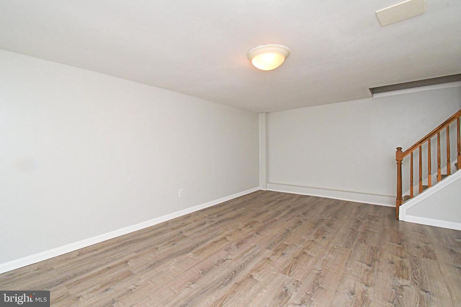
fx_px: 192
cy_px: 154
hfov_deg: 100.4
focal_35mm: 15
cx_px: 230
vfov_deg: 77.3
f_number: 11
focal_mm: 10
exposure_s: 1/250
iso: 4000
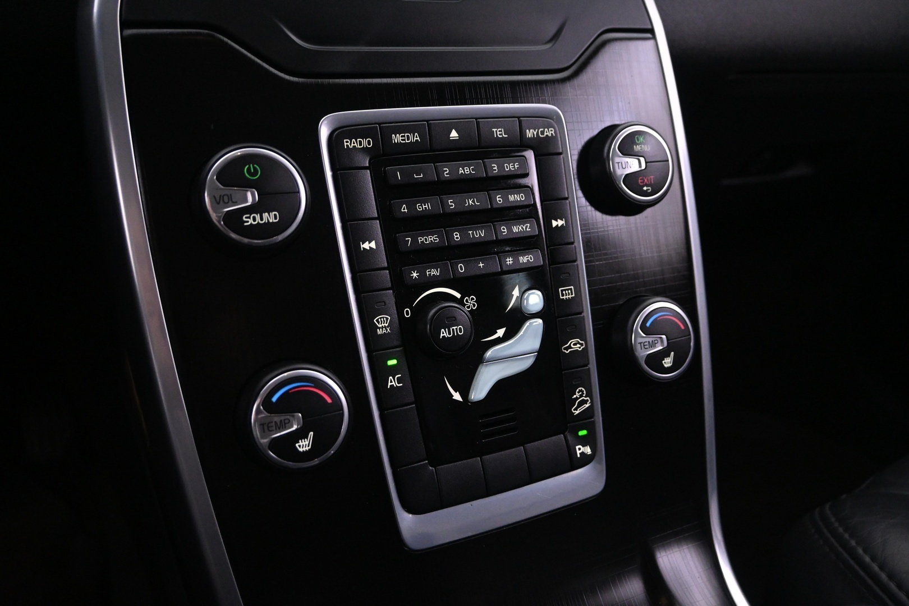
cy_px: 303
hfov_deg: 61.9
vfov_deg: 43.6
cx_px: 454
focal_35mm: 30
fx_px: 757
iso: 3200
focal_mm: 20
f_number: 3.8
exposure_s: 1/30
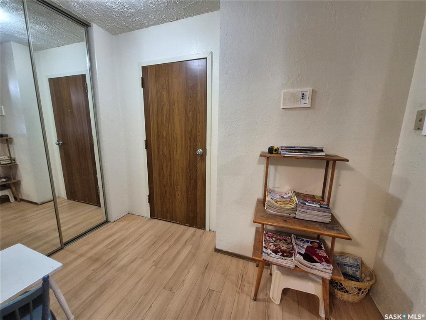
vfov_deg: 89.9
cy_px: 160
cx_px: 213
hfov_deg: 106.2
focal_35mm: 13
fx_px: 160
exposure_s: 1/60
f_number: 2.2
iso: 500
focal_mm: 1.74
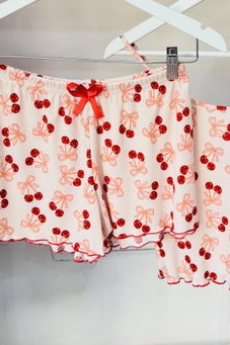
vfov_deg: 48.6
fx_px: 374
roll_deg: -1.1
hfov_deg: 33.8
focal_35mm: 39
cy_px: 110
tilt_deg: -12.2
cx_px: 157
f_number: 1.78
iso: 125
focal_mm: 6.76
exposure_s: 1/100
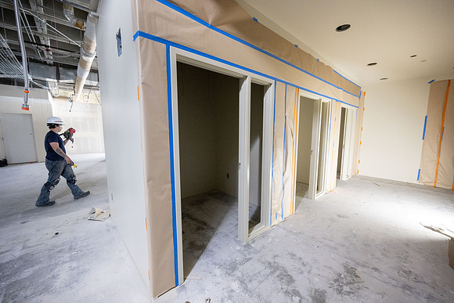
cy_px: 152
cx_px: 227
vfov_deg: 81.2
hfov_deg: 104.2
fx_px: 177
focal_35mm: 14
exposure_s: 1/200
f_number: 4
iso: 3200
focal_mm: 14
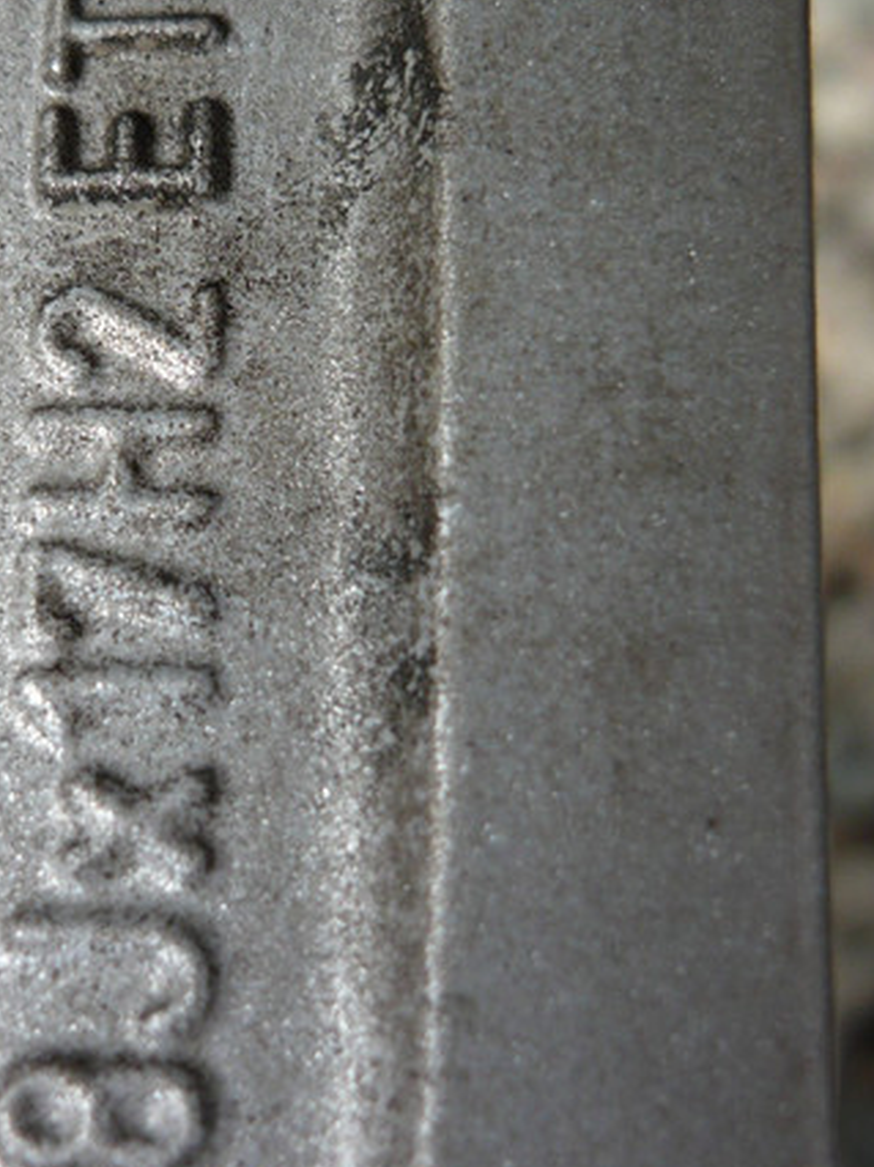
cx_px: 216
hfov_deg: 23.4
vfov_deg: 30.9
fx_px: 2089
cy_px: 375
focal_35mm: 62
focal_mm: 5.5
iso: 100
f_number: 2.8
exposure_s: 1/200
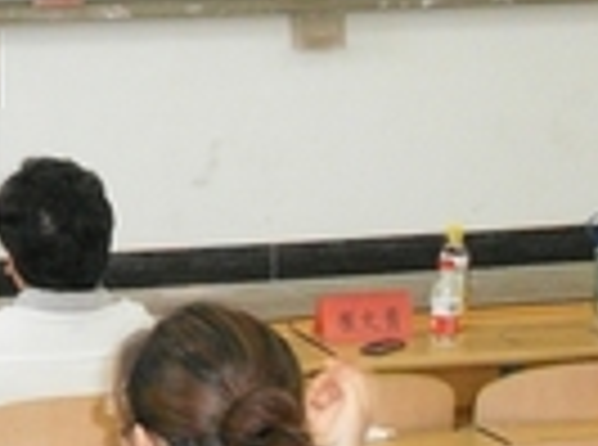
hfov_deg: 10.3
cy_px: -137
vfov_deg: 7.7
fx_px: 3273
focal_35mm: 190
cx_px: -139
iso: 400
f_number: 3.8
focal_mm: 9.9
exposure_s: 1/60
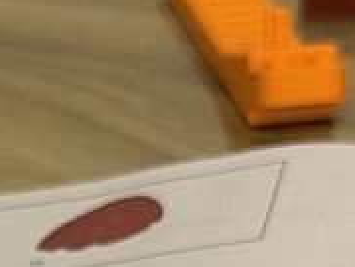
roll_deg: +2.8
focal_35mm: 208
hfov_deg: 9.2
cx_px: -243
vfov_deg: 6.9
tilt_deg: -36.7
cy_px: 505
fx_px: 2133
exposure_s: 1/60
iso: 250
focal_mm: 6.76
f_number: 1.78
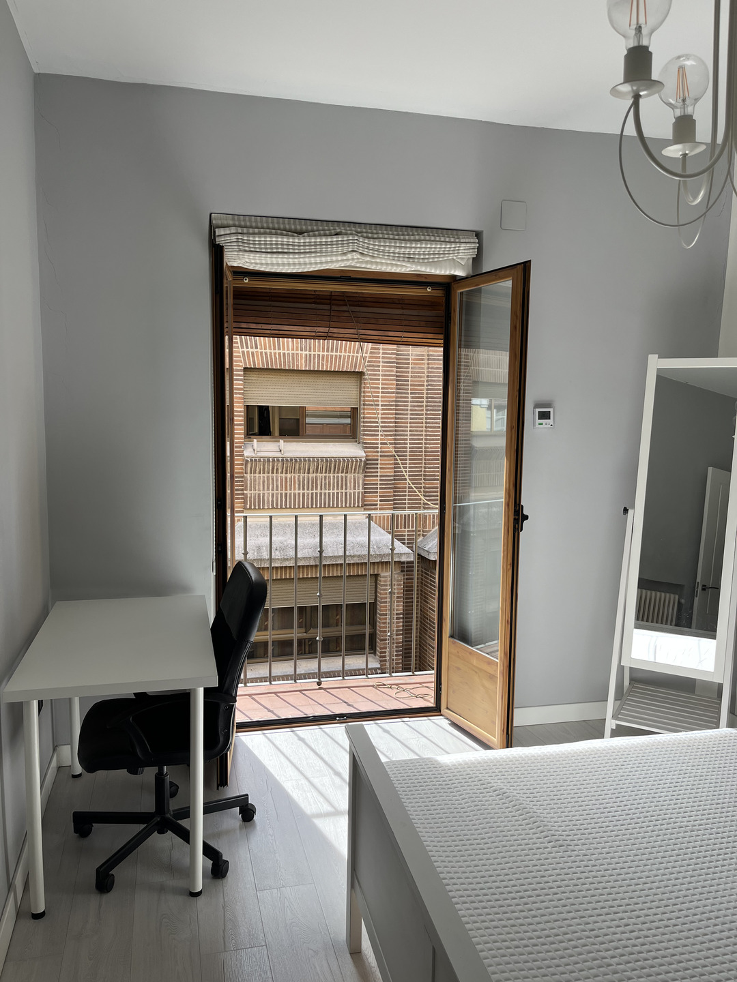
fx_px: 738
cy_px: 491
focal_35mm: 26
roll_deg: -1.1
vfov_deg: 67.3
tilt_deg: -6.8
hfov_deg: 53.1
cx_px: 368
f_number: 1.6
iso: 50
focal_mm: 5.1
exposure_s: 1/532
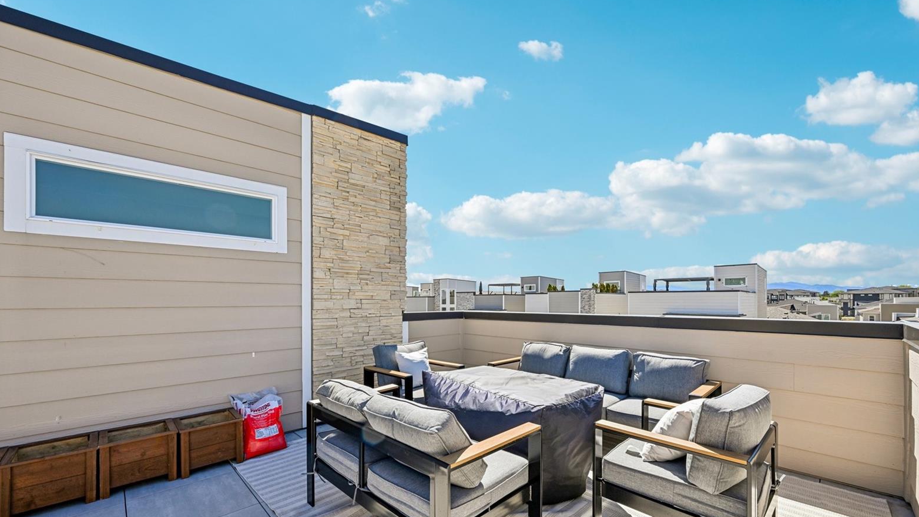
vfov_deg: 70.2
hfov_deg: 103.0
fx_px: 366
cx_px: 457
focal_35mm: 15
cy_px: 296
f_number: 11
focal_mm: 14
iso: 64
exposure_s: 1/80
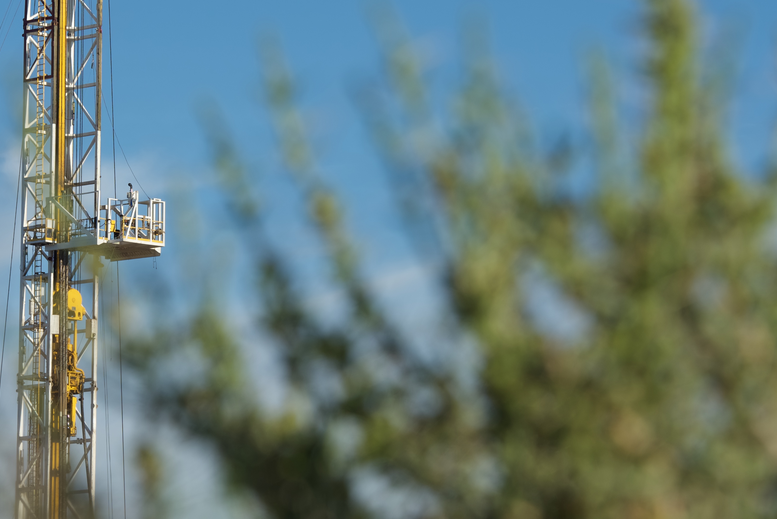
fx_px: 4879
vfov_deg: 6.1
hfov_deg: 9.1
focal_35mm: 226
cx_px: 351
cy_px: 201
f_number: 8
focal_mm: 122
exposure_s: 1/500
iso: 100
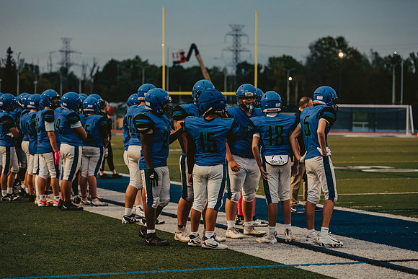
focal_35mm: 105
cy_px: 140
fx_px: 1217
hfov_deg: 19.5
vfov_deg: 13.1
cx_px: 209
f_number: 2.8
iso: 2000
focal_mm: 102
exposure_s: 1/1250
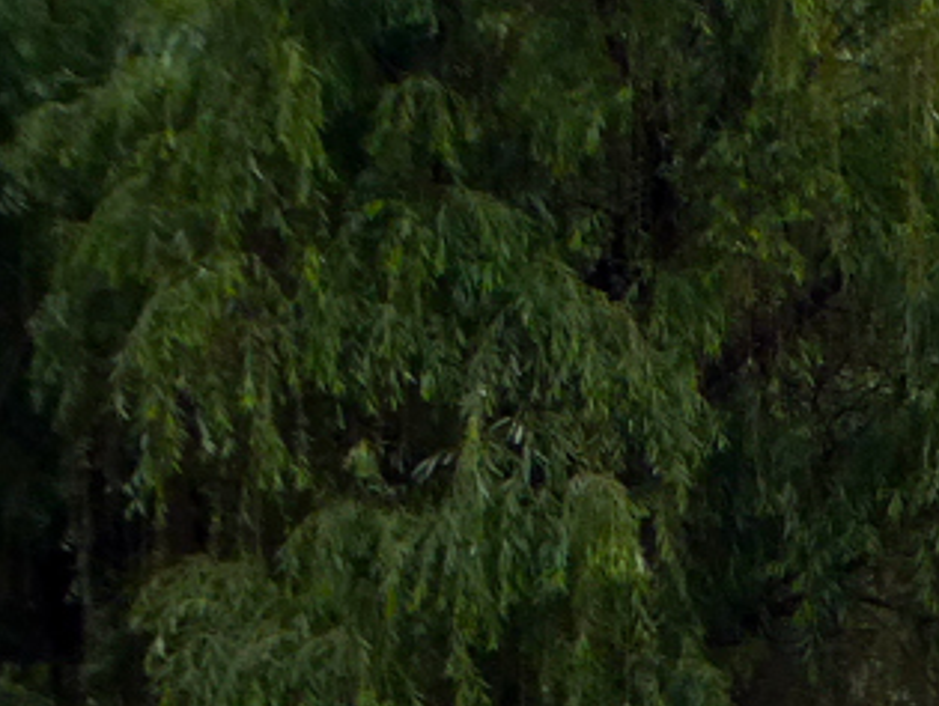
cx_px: 2137
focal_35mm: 426
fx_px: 11569
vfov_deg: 3.5
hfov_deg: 4.6
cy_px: 1055
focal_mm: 12.5
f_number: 4.5
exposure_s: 1/250
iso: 80
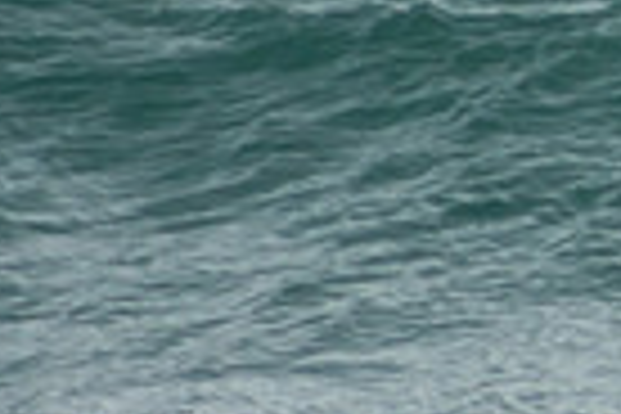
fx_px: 43518
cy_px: 92
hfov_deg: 0.8
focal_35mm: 2523
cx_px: 1233
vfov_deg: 0.5
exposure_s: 1/1000
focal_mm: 400
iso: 360
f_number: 5.6
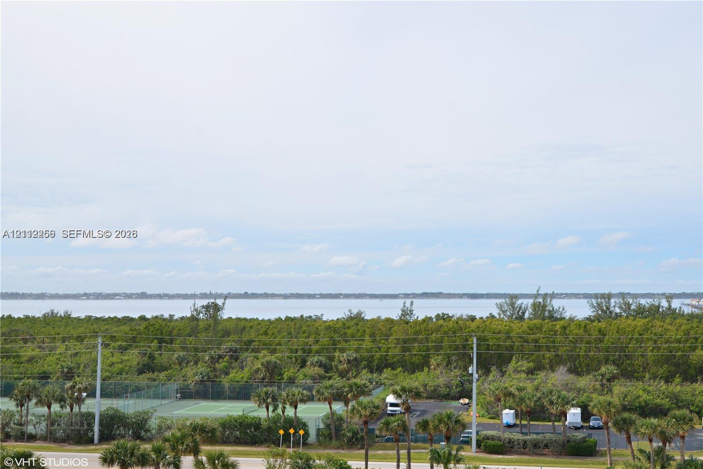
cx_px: 352
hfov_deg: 54.4
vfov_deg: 37.9
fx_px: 683
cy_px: 234
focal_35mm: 35
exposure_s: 1/640
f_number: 8
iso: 200
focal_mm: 35
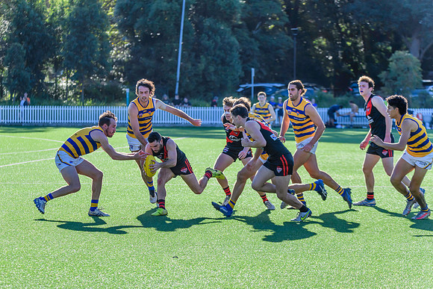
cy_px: 169
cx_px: 180
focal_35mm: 175
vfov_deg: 7.8
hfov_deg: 11.7
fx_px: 2106
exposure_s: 1/2000
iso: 800
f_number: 6.3
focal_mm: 150
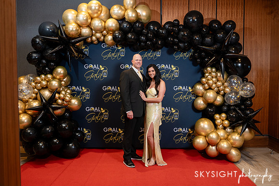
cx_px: 141
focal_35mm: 29
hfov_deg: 64.3
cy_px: 93
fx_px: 222
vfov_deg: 45.5
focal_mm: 28
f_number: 3.5
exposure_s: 1/200
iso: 1600
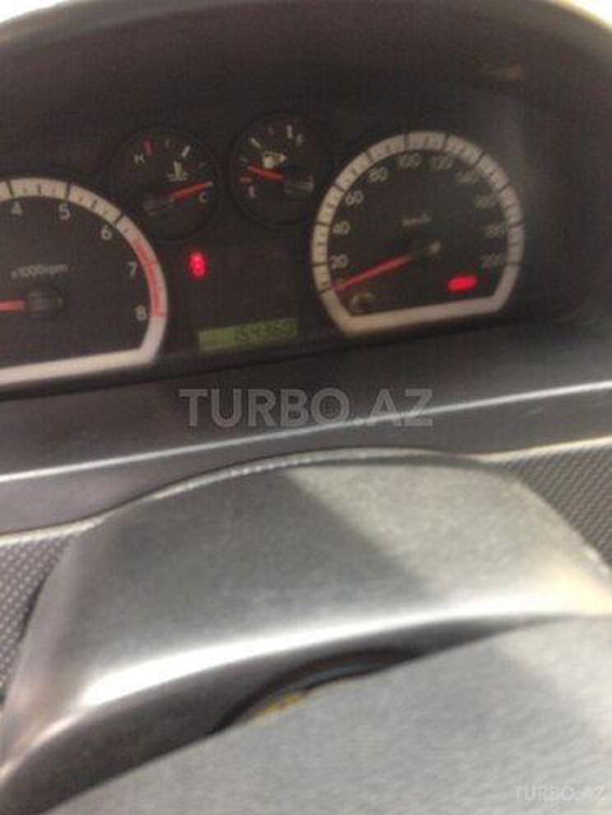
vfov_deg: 55.4
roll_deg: +0.8
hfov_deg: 42.9
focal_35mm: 33
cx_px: 306
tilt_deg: -37.8
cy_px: 408
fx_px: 778
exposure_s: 1/40
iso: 50
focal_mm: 4.12
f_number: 2.4
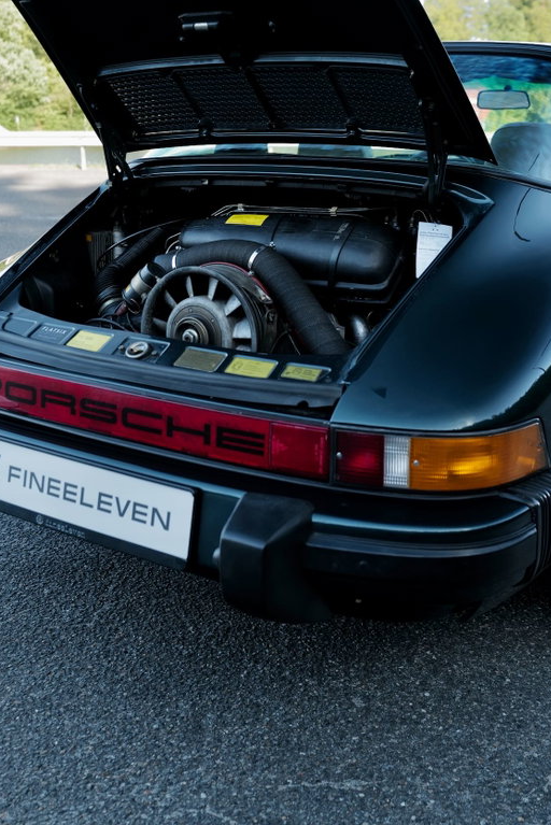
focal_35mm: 42
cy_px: 273
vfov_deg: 45.7
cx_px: 217
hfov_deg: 31.8
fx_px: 963
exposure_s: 1/60
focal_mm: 28
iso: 100
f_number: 3.2
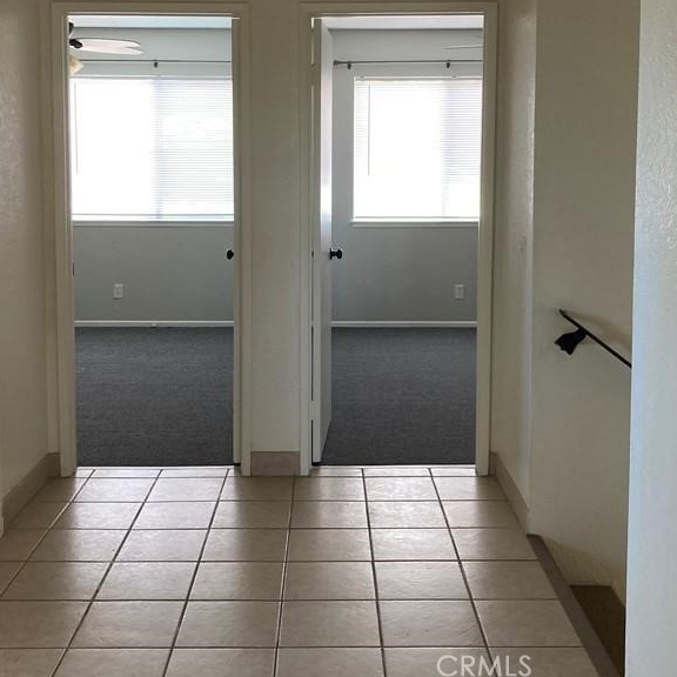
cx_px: 328
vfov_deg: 38.0
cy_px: 232
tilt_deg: -4.6
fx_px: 974
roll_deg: -0.3
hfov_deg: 38.3
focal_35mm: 44
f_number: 1.8
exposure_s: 1/60
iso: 125
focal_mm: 3.99
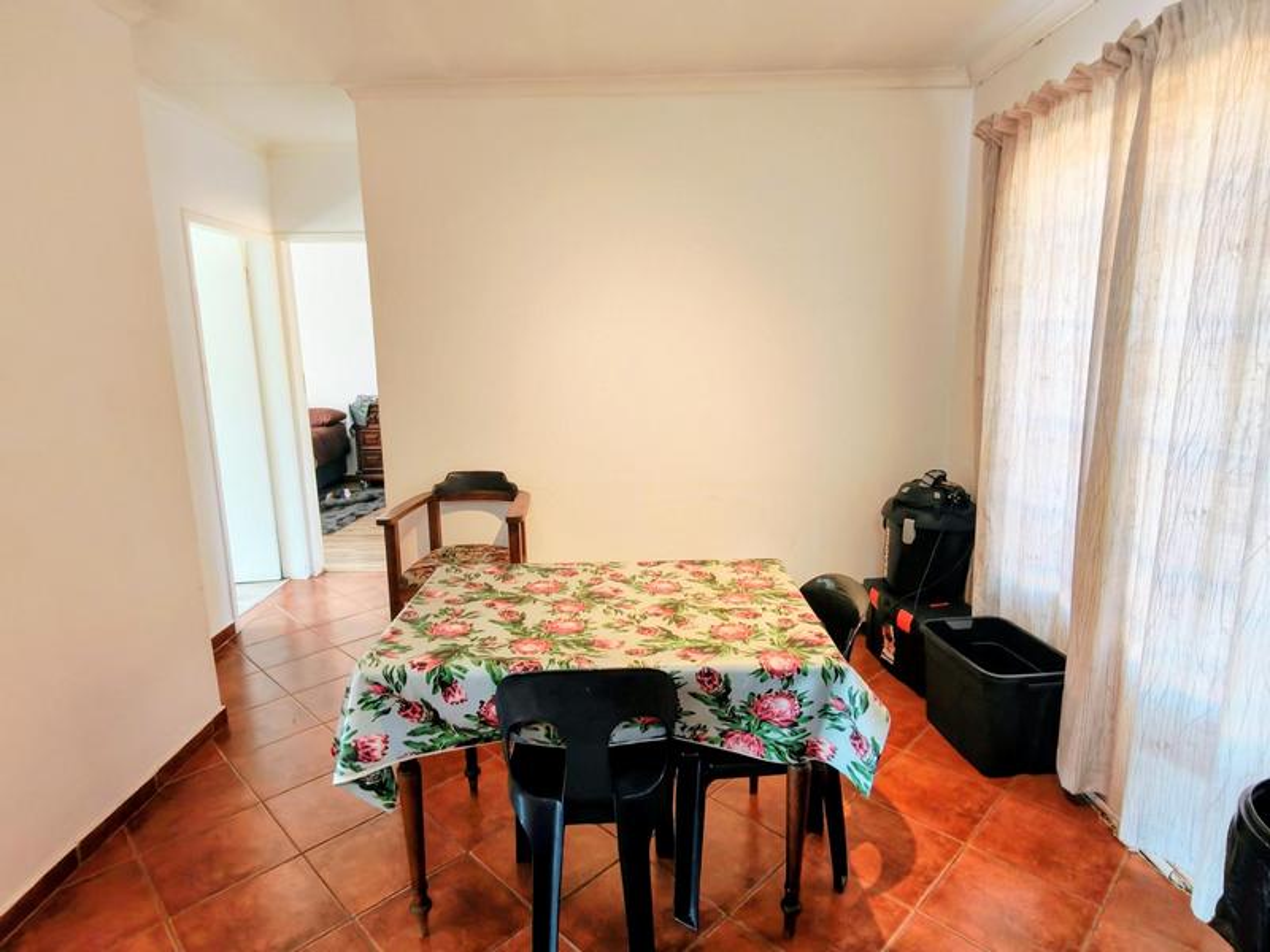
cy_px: 476
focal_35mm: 16
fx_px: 587
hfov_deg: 94.5
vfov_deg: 78.1
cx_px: 635
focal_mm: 1.96
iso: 151
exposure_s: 1/33.3
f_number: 2.2
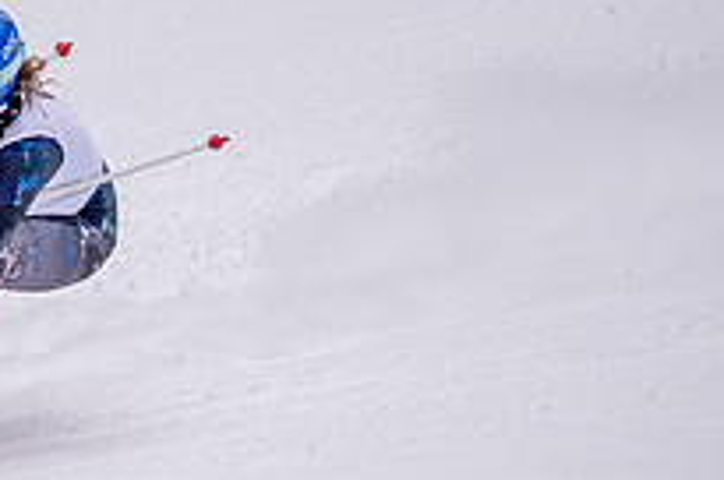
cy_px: 244
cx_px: 28
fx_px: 34155
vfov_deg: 0.8
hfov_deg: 1.2
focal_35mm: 1701
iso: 2000
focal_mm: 600
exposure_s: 1/3200
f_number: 6.3
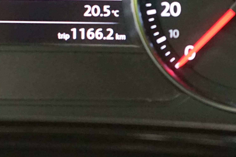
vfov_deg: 10.5
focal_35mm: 128
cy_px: -35
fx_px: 839
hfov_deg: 15.8
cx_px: 30
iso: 6400
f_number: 4
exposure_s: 1/30
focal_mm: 32
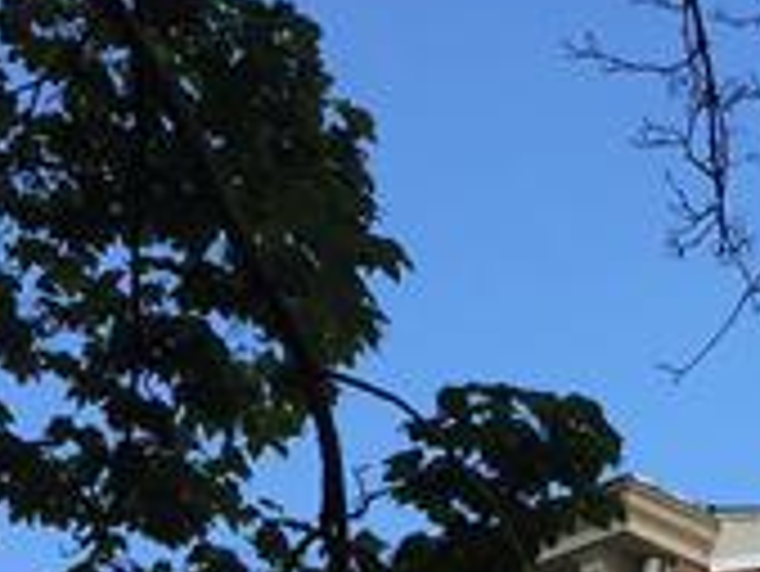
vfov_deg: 7.8
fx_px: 3867
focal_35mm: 176
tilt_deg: +10.0
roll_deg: +0.2
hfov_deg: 11.0
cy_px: 1378
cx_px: 967
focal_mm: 4.15
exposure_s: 1/824
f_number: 2.2
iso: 32
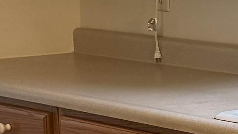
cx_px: 530
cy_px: 57
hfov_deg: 12.9
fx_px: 858
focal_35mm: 136
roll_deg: -1.4
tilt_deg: -6.3
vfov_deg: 8.9
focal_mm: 6.76
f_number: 1.78
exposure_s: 1/120
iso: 320
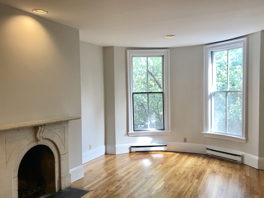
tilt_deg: -2.0
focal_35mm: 33
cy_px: 108
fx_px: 252
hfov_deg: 55.4
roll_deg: +1.4
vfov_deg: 42.9
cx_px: 133
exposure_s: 1/61
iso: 25
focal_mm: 3.99
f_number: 1.8
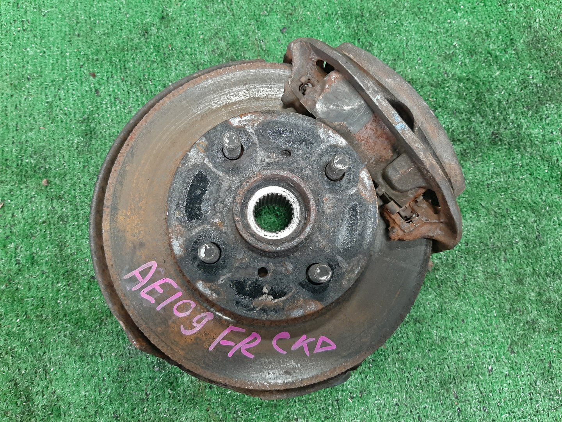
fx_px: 422
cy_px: 211
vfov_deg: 53.1
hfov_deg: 67.3
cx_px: 281
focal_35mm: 26
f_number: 1.7
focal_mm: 3.93
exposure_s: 1/33
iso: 200
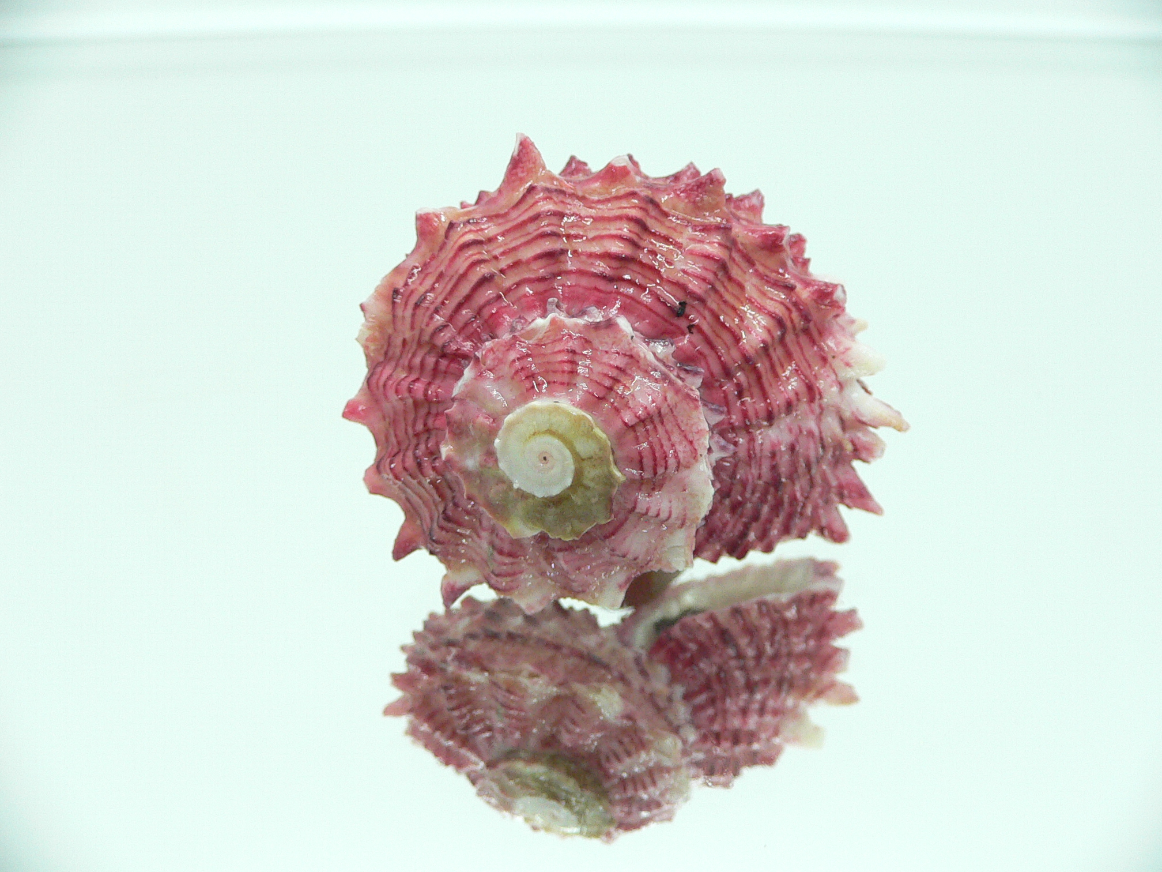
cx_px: 581
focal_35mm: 35
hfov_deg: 52.6
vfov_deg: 40.7
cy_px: 436
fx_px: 1175
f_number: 2.8
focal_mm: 4.6
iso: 200
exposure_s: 1/50
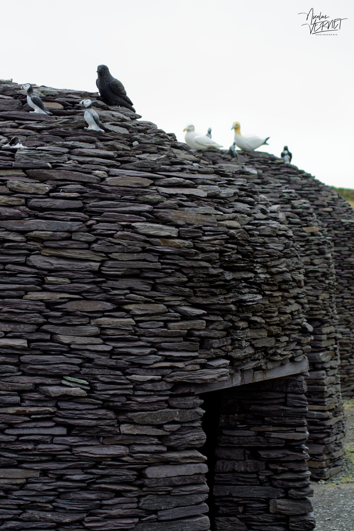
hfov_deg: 13.0
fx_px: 1548
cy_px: 266
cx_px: 177
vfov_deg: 19.5
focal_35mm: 105
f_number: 6.3
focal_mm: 70
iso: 800
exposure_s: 1/640
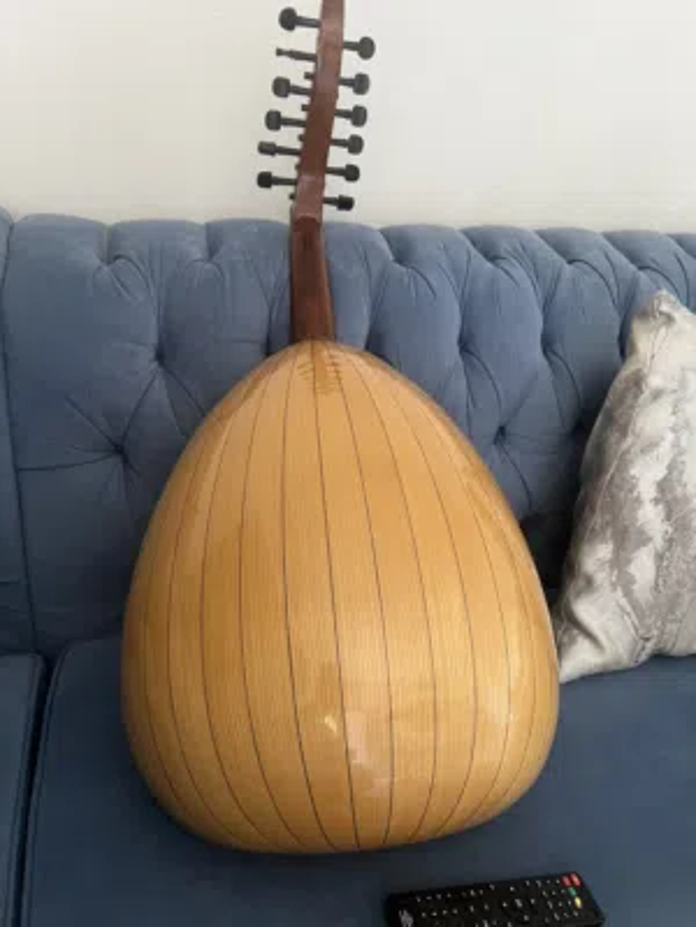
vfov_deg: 67.3
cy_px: 464
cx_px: 348
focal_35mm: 26
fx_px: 697
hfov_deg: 53.1
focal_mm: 5.7
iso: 250
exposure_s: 1/60
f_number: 1.5
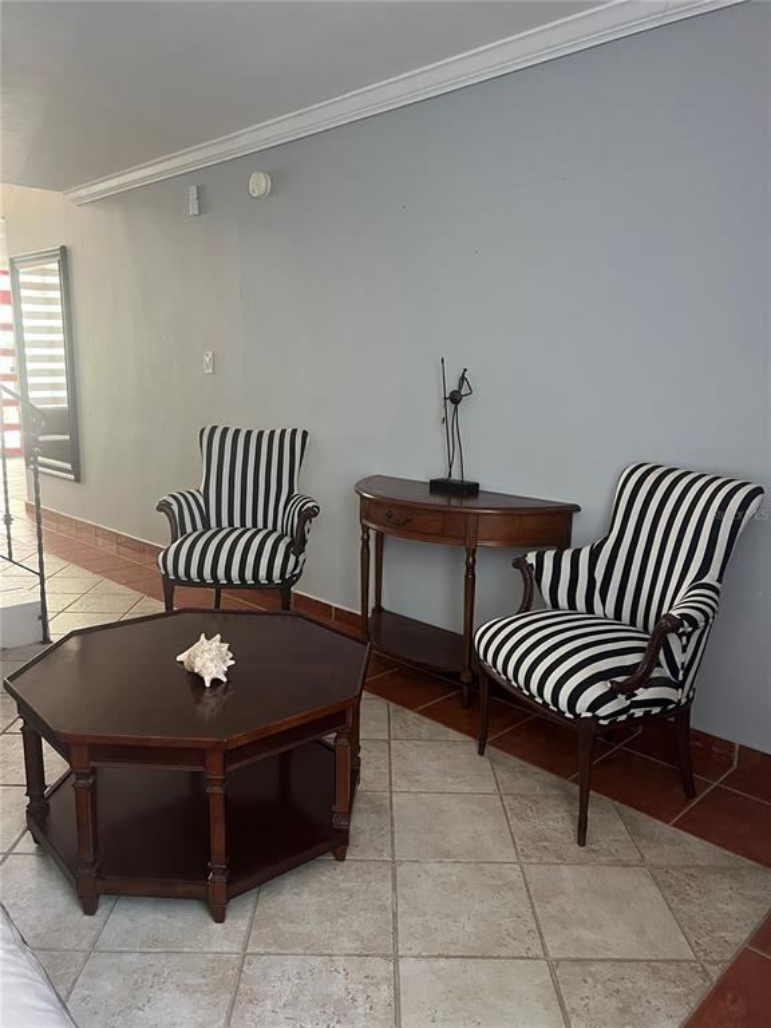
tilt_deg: -9.7
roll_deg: -1.3
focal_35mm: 26
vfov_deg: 67.3
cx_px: 386
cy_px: 514
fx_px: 772
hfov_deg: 53.1
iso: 500
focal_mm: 5.7
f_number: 1.5
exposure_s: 1/60
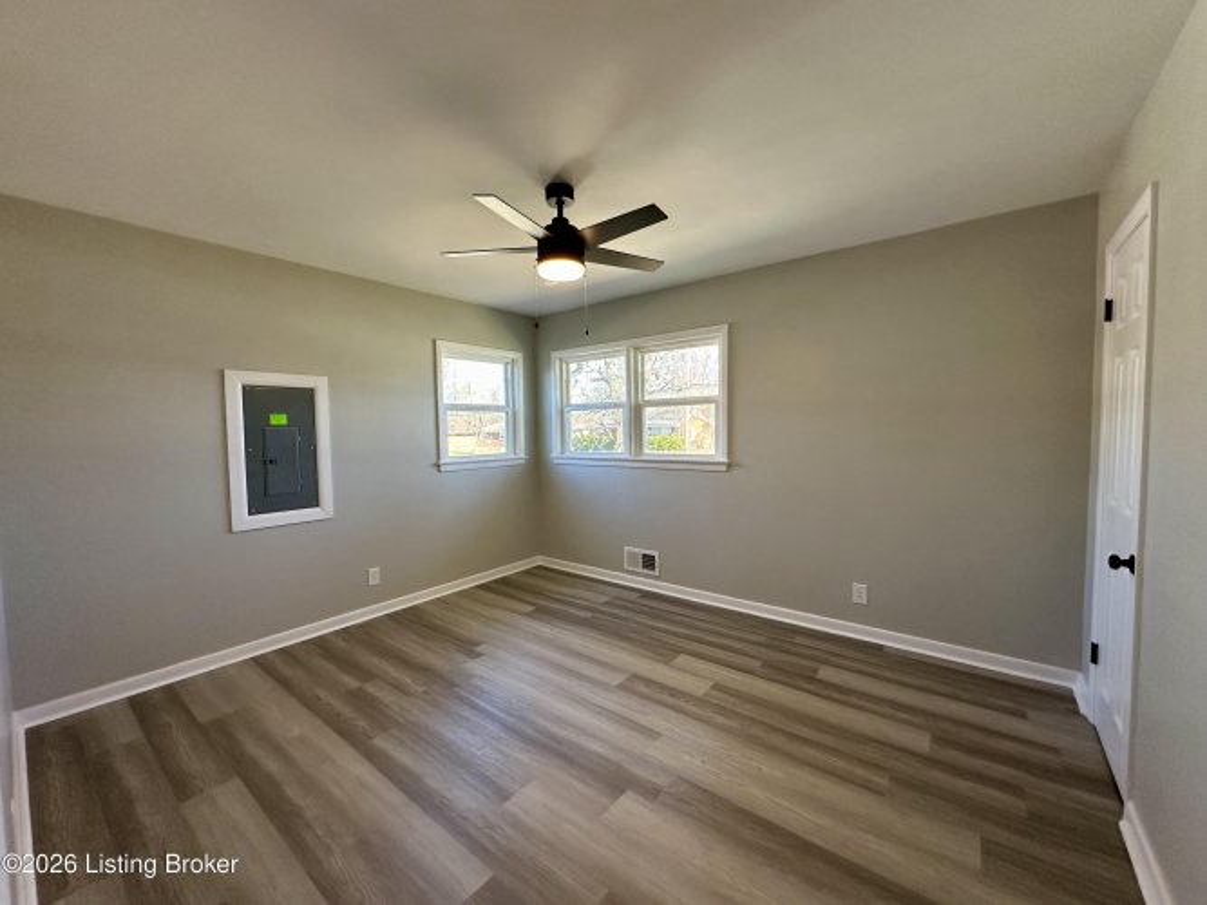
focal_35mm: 14
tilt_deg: -2.8
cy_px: 452
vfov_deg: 85.7
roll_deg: +1.0
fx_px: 488
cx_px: 604
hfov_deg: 102.1
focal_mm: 2.22
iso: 160
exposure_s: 1/120
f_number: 2.2
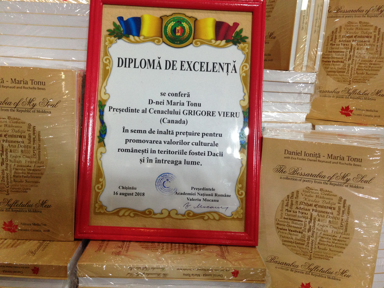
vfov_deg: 42.9
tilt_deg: -12.7
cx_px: 192
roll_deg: -2.8
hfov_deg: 55.4
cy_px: 144
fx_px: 366
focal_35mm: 33
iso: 160
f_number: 2.4
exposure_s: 1/20
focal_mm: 4.12
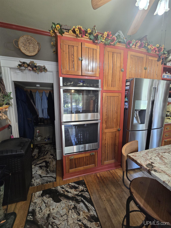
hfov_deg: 89.9
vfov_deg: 106.2
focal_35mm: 13
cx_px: 86
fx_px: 86
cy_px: 114
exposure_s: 1/60
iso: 320
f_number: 2.2
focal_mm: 2.2
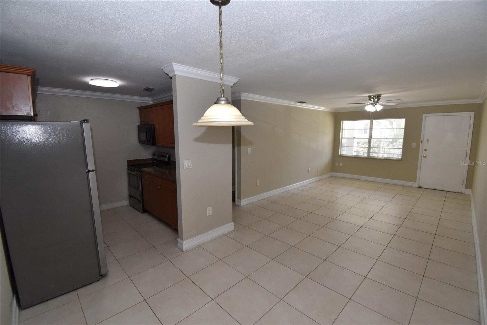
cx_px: 244
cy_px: 162
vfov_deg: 77.4
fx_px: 203
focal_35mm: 15
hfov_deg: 100.4
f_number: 8
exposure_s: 1/100
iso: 1600
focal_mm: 10
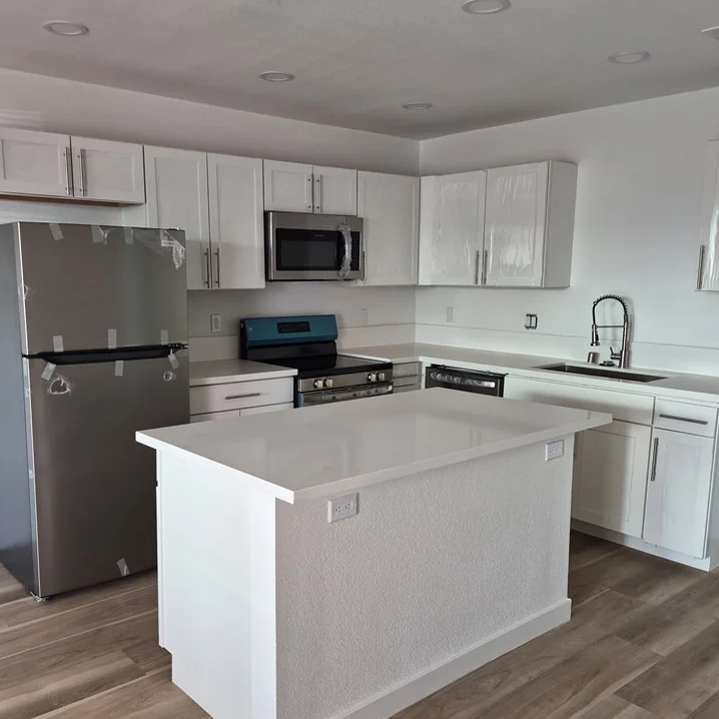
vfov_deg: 55.6
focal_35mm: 29
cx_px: 321
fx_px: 681
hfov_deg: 55.5
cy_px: 373
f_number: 1.8
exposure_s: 1/120
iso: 250
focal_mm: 5.4
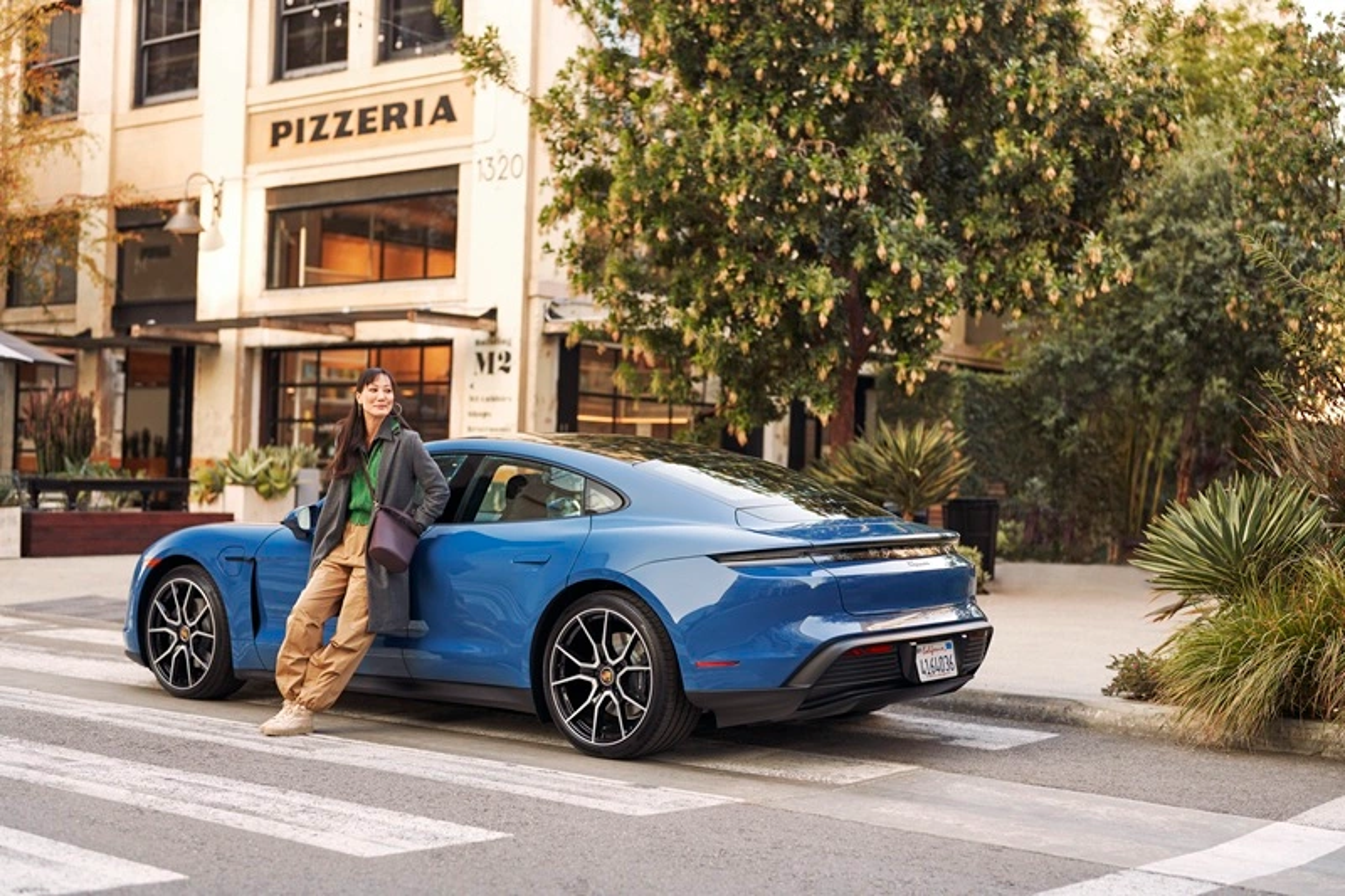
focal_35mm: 50
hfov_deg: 39.6
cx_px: 672
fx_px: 1868
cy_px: 448
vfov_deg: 27.0
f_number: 1.8
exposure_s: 1/320
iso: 320
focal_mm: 50
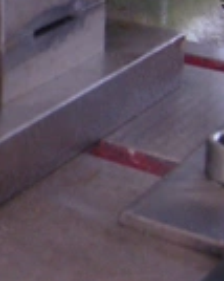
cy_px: -19
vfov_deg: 18.2
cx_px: -151
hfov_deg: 13.8
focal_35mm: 102
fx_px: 846
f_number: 2.8
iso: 100
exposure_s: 1/45
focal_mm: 5.8
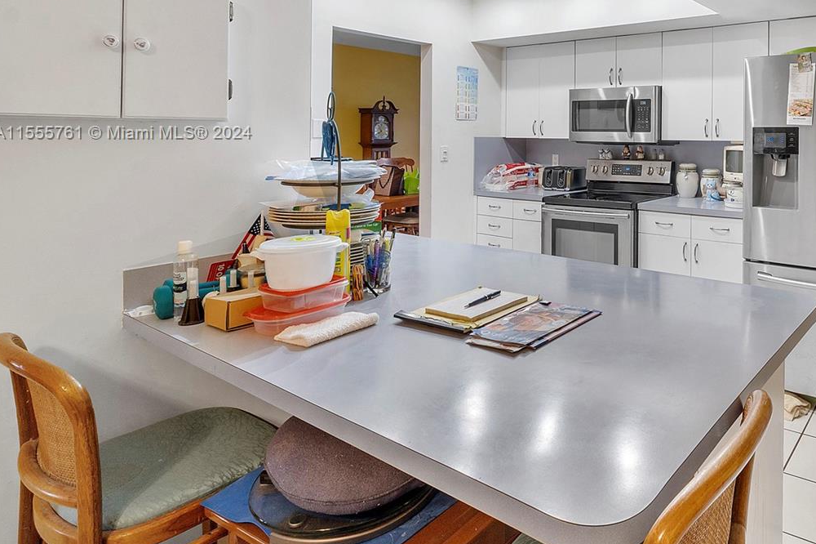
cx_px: 643
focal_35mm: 24
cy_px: 134
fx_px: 544
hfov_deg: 67.4
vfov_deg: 50.8
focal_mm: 10
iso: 160
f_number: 11
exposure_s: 1/4
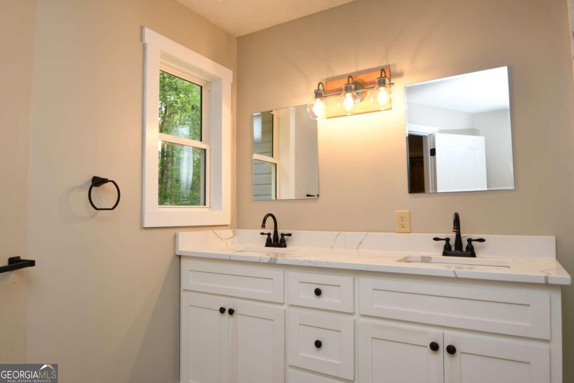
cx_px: 287
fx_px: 383
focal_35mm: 24
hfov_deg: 73.7
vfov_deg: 53.1
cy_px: 192
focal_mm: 16
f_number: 4
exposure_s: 1/60
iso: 200
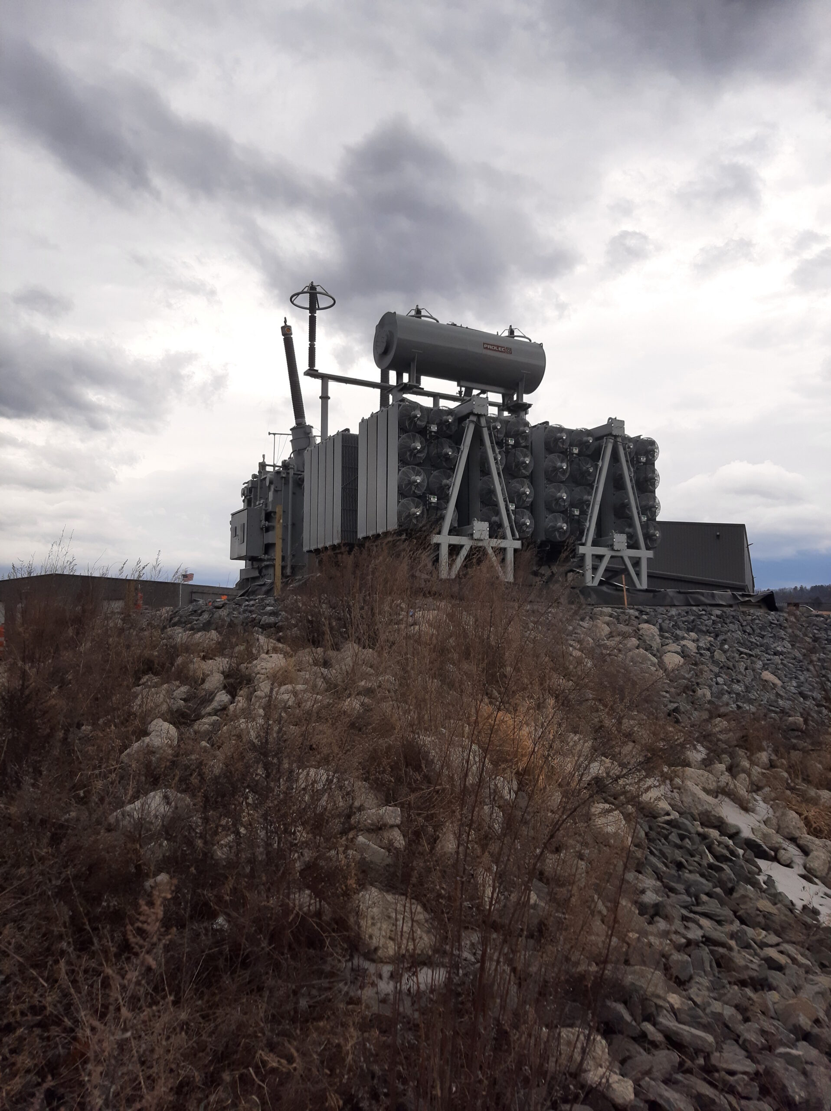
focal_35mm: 26
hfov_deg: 53.0
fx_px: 833
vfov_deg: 67.3
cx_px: 416
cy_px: 556
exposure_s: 1/759
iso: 40
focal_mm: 3.93
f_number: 1.7
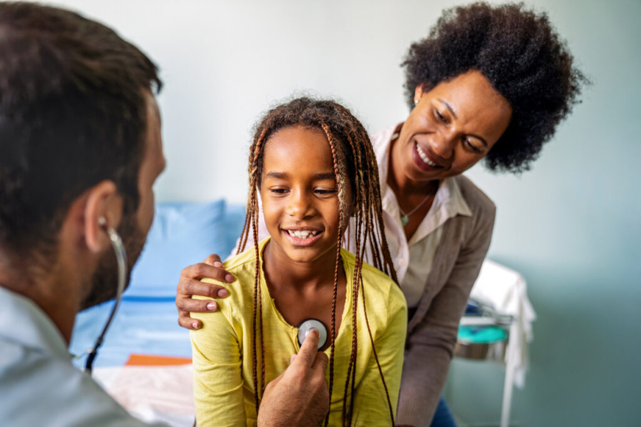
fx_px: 784
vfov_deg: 30.5
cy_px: 214
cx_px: 320
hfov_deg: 44.5
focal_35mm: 44
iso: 320
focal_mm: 44
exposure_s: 1/250
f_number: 2.8
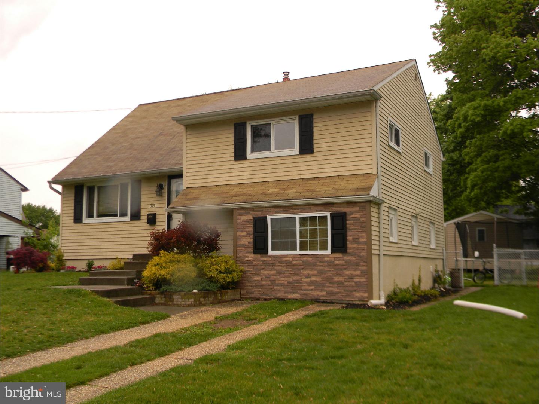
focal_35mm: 36
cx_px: 270
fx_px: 561
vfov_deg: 39.7
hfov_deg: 51.4
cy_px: 202
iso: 80
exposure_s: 1/138
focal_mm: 6.4
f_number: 3.7
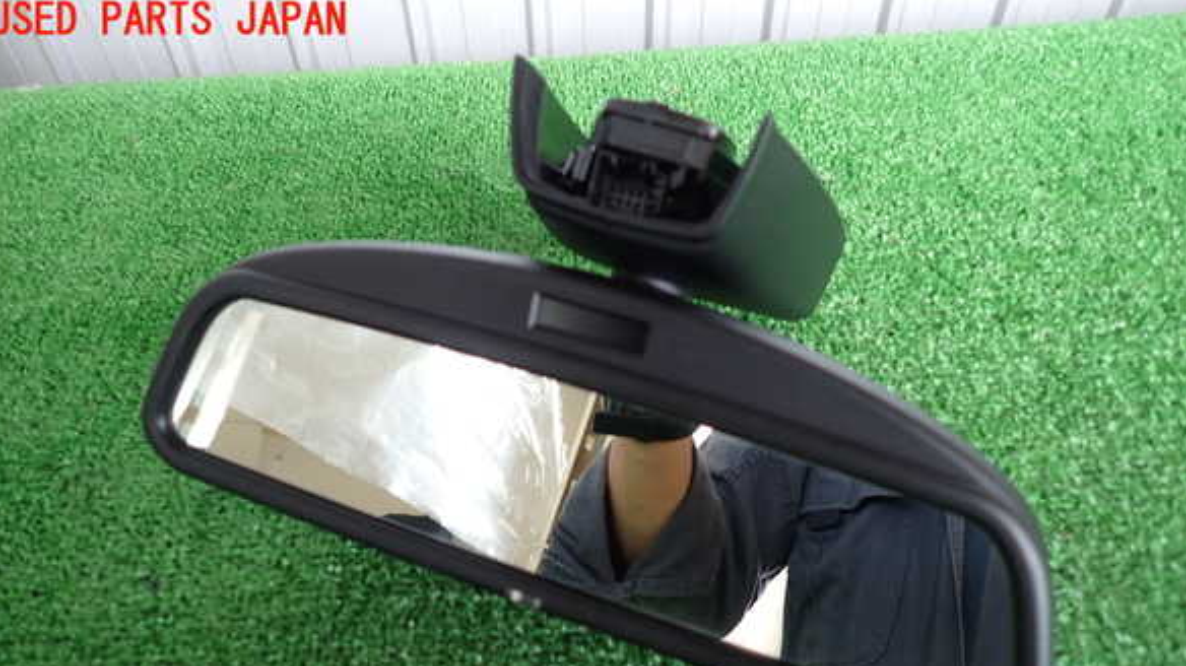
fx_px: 880
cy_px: 453
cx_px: 587
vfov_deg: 40.8
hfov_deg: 67.9
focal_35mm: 28
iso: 200
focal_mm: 4.5
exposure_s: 1/50
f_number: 2
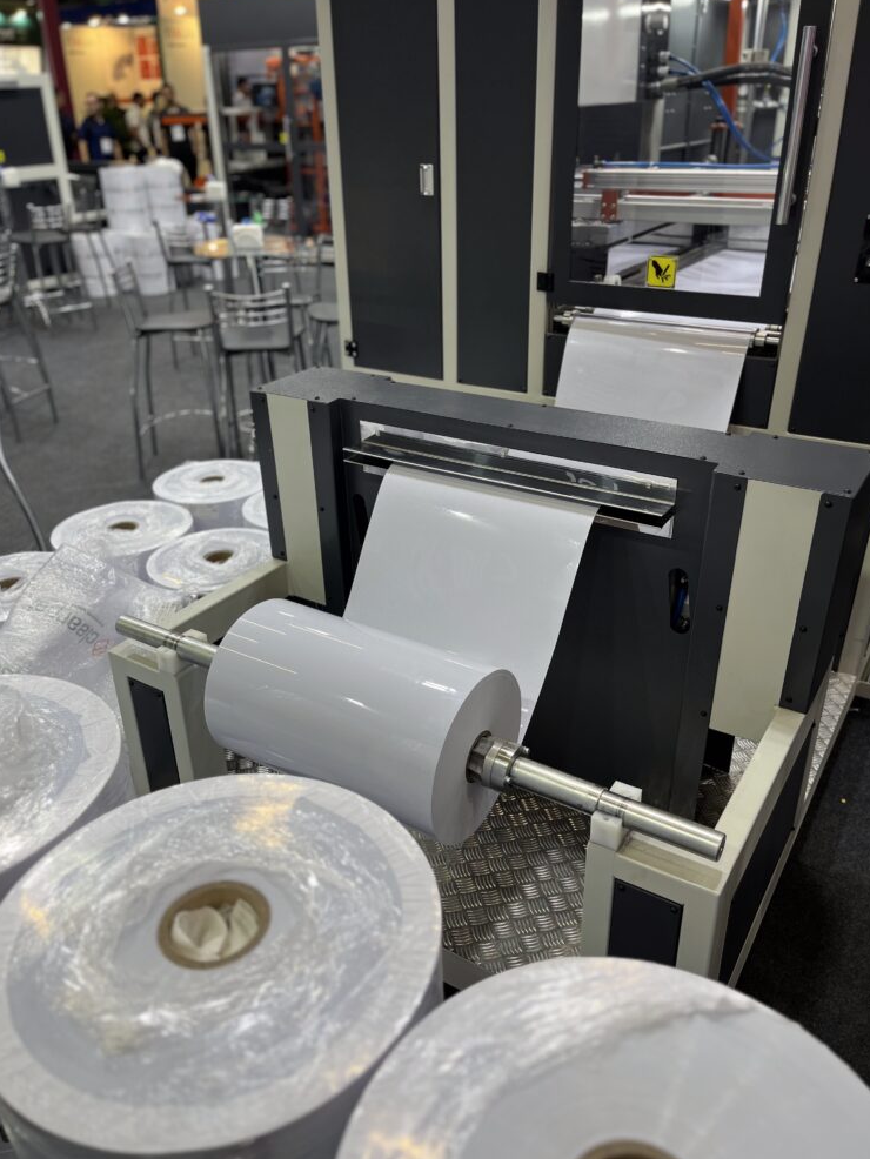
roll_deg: +1.7
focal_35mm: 27
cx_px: 426
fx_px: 904
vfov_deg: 65.3
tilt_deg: -27.6
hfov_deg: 51.4
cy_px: 588
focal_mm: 5.1
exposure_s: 1/120
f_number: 1.6
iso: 32
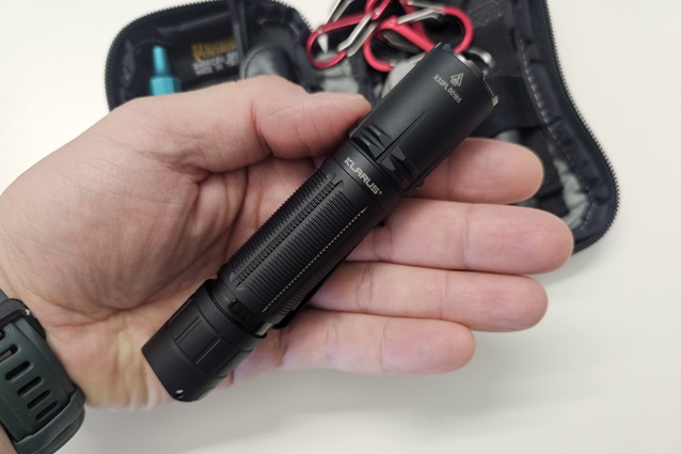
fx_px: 454
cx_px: 340
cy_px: 253
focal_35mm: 24
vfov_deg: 53.0
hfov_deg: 73.8
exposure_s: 1/359
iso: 400
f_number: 1.7
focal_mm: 6.3
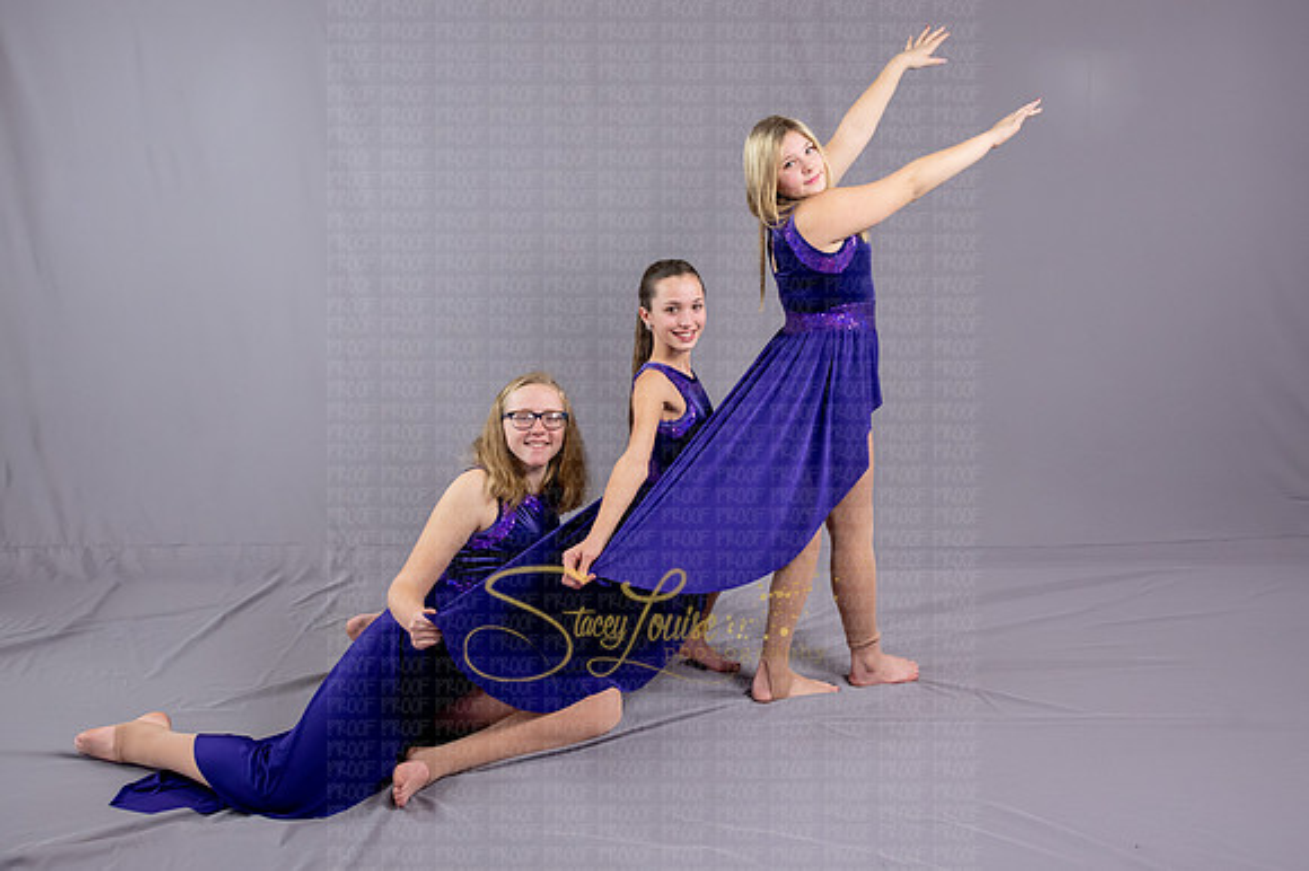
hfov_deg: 59.6
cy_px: 409
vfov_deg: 41.7
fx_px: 1142
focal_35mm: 31
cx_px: 684
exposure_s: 1/200
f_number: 4.5
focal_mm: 24
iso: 2500
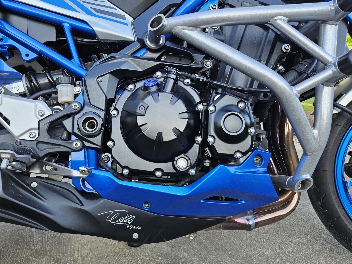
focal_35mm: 30
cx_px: 159
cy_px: 132
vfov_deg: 46.8
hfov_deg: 59.8
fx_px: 305
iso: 40
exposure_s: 1/120
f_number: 1.8
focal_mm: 5.4
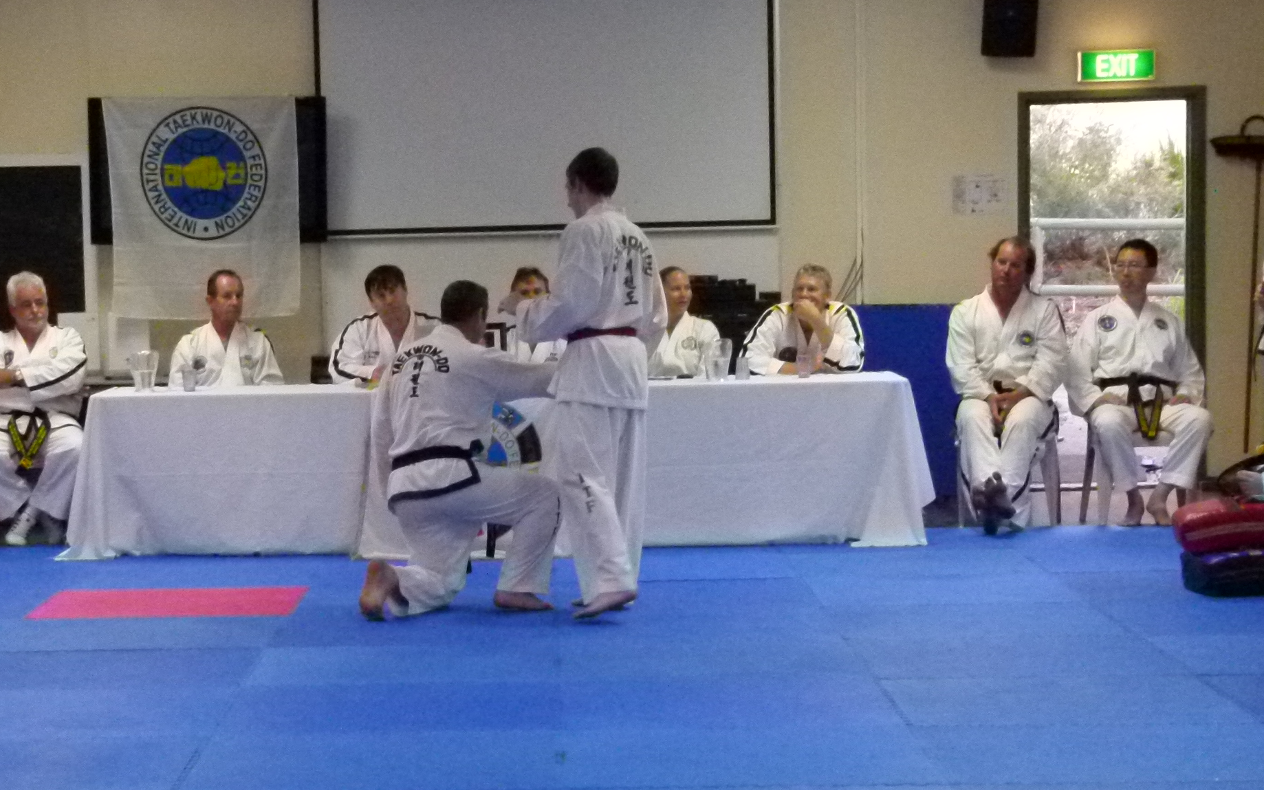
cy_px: 511
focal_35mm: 93
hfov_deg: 22.3
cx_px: 485
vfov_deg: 14.0
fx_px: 3204
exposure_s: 1/50
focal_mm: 11.3
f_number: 3.3
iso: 800
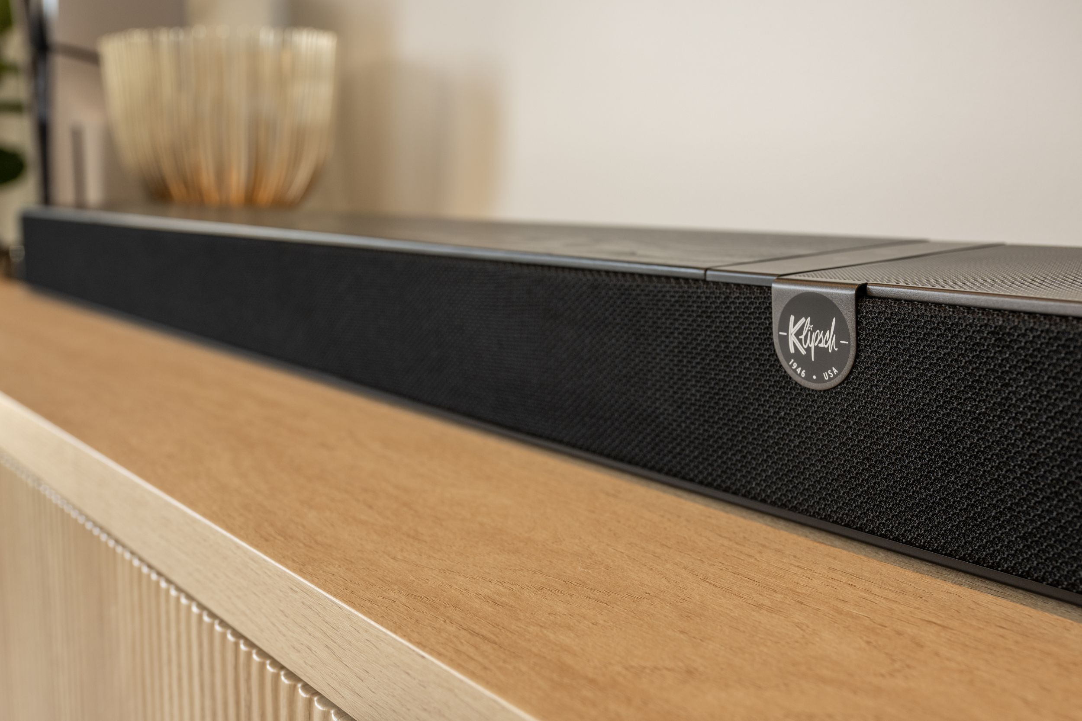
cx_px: 541
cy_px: 360
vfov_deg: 41.1
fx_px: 962
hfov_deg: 58.7
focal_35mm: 32
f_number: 5.6
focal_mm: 32
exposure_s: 1/20
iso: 320
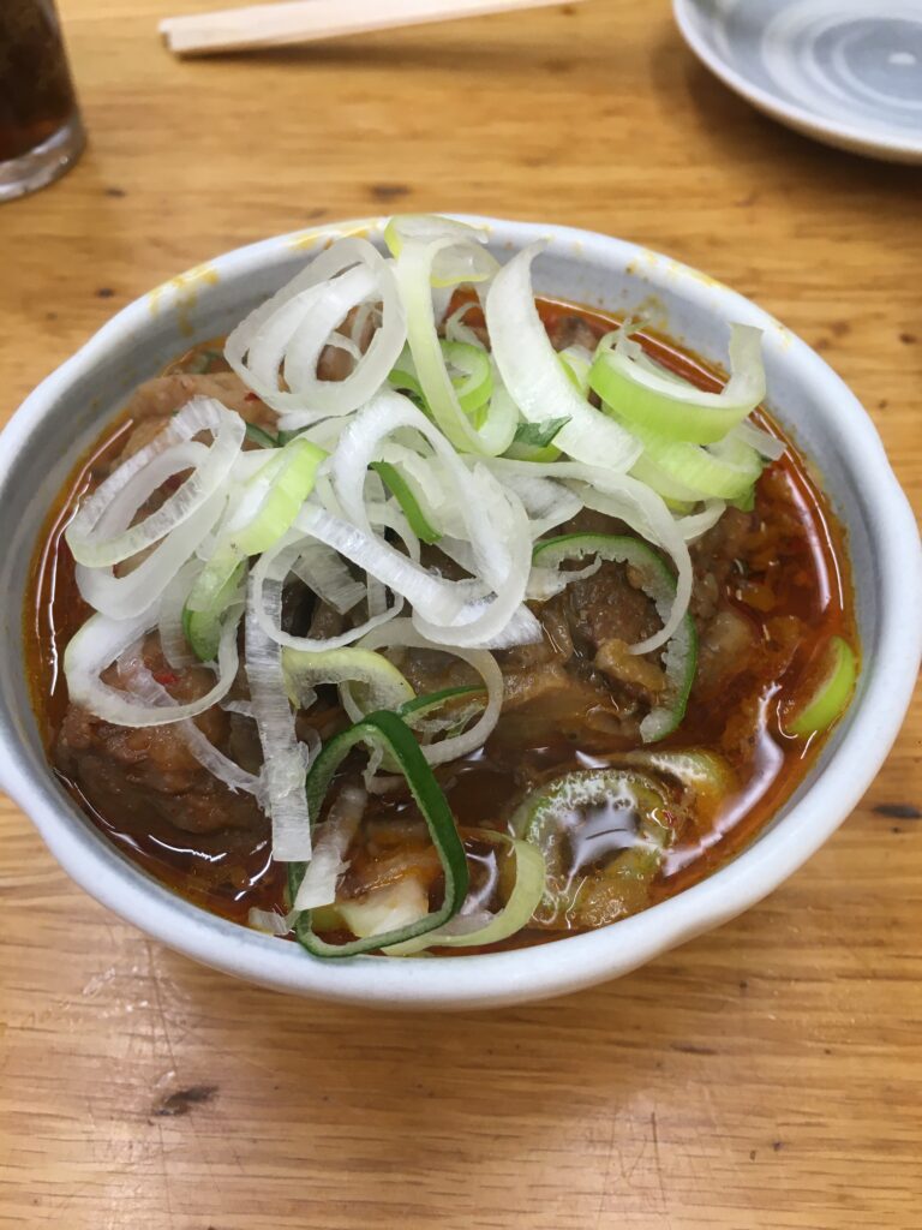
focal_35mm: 29
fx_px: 1030
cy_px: 615
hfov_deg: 48.2
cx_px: 461
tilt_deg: -55.4
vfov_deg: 61.7
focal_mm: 4.15
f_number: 2.2
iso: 32
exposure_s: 1/30
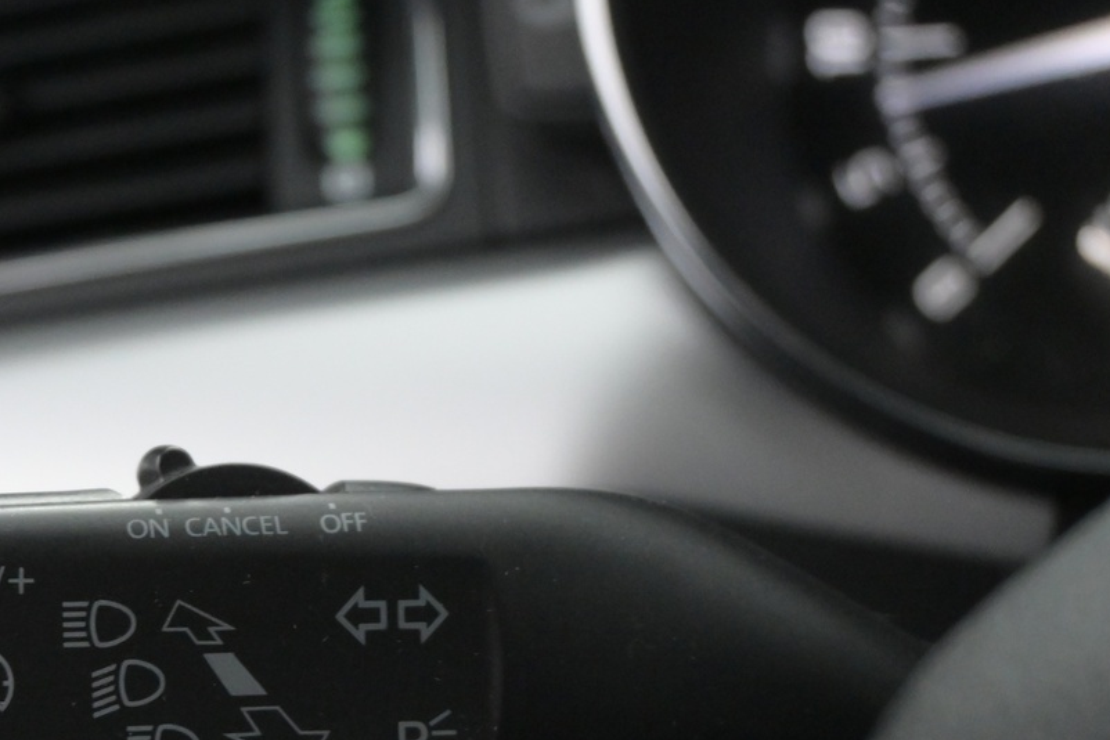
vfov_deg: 13.6
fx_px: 3084
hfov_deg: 20.1
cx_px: 169
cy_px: 650
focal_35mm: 100
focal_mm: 33
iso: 3600
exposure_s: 1/50
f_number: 5
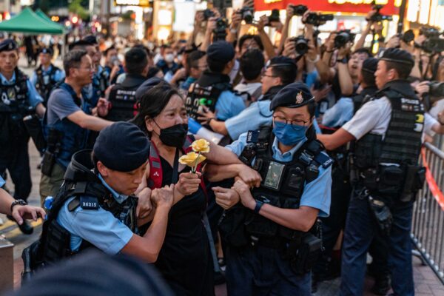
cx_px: 222
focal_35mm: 46
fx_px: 567
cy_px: 148
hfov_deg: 42.7
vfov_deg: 29.2
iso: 5000
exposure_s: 1/400
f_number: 2.8
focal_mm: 46
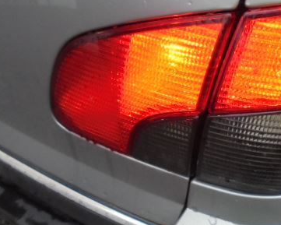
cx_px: 241
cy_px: 108
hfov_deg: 38.9
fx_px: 374
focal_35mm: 45
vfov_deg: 33.4
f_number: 3.5
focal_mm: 4.6
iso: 320
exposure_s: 1/30
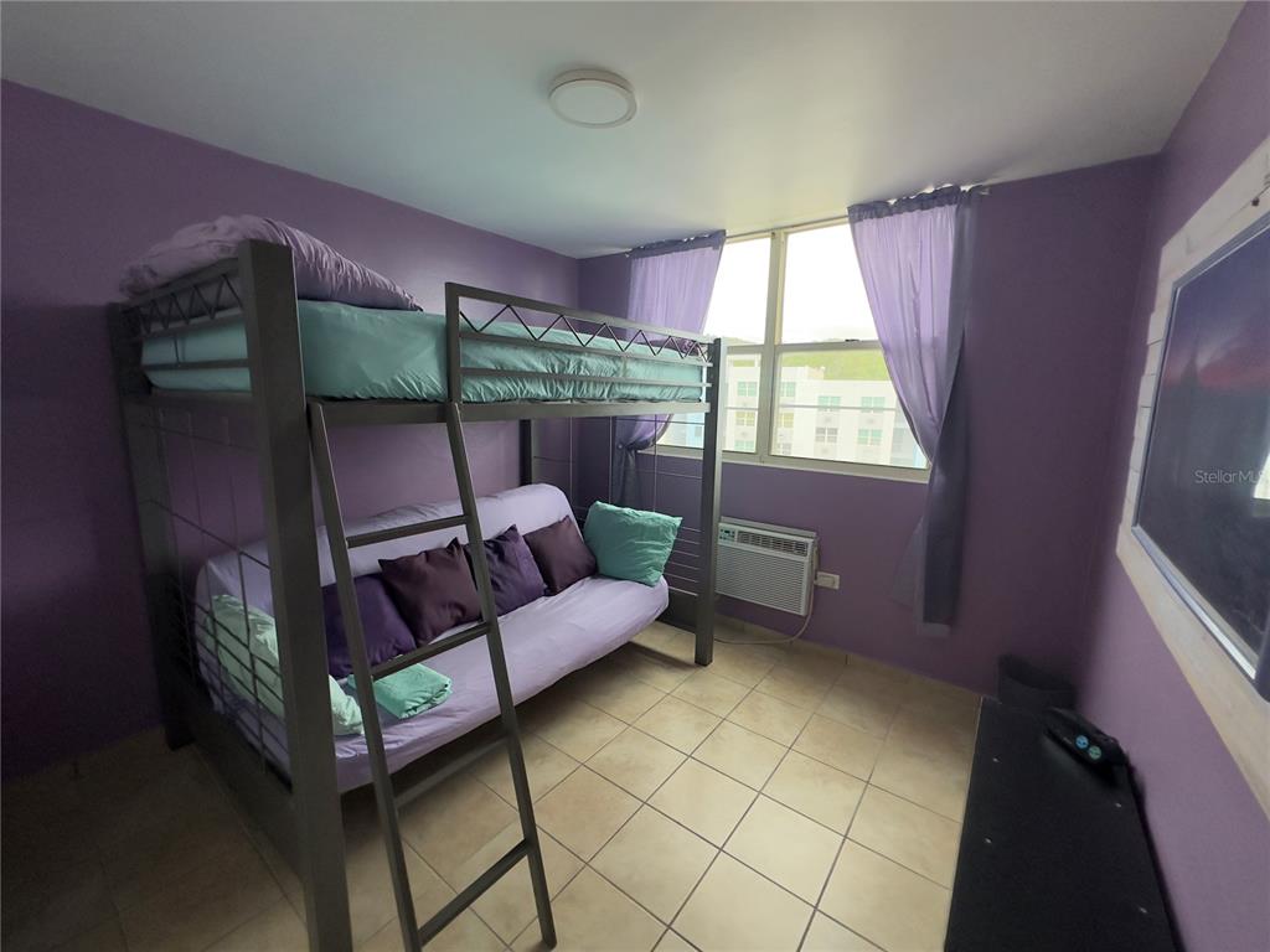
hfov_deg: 102.1
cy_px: 476
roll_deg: -1.3
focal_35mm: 14
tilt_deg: -8.3
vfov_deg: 85.7
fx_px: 514
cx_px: 635
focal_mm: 2.22
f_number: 2.2
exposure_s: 1/120
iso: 200
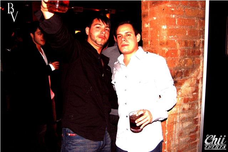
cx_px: 114
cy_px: 76
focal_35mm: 33
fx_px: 209
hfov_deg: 57.2
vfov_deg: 39.9
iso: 400
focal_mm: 22
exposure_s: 1/60
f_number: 3.8
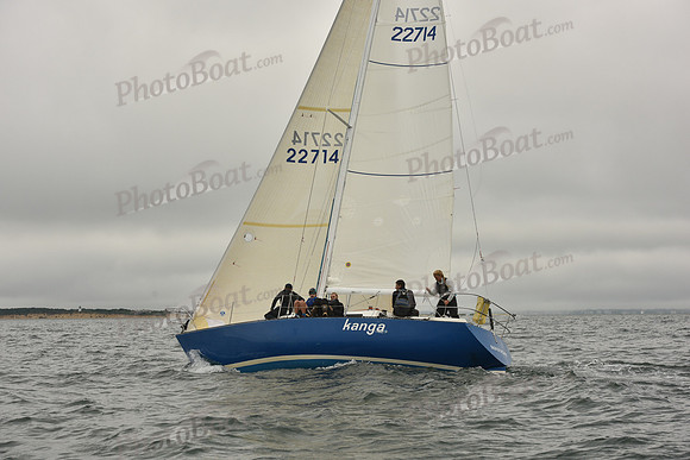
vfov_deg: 19.5
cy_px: 230
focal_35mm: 70
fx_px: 1342
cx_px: 345
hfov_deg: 28.8
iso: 320
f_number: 8
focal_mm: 70
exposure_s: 1/800
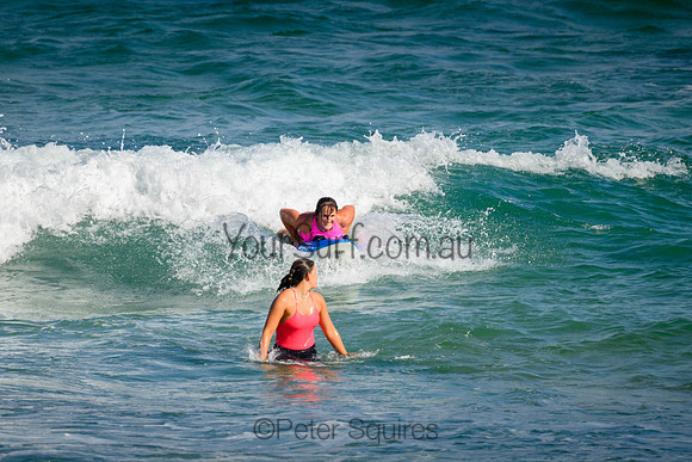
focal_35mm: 897
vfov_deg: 1.5
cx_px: 346
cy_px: 259
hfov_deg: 2.3
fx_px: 17252
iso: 900
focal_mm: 800
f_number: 11
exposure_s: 1/2000
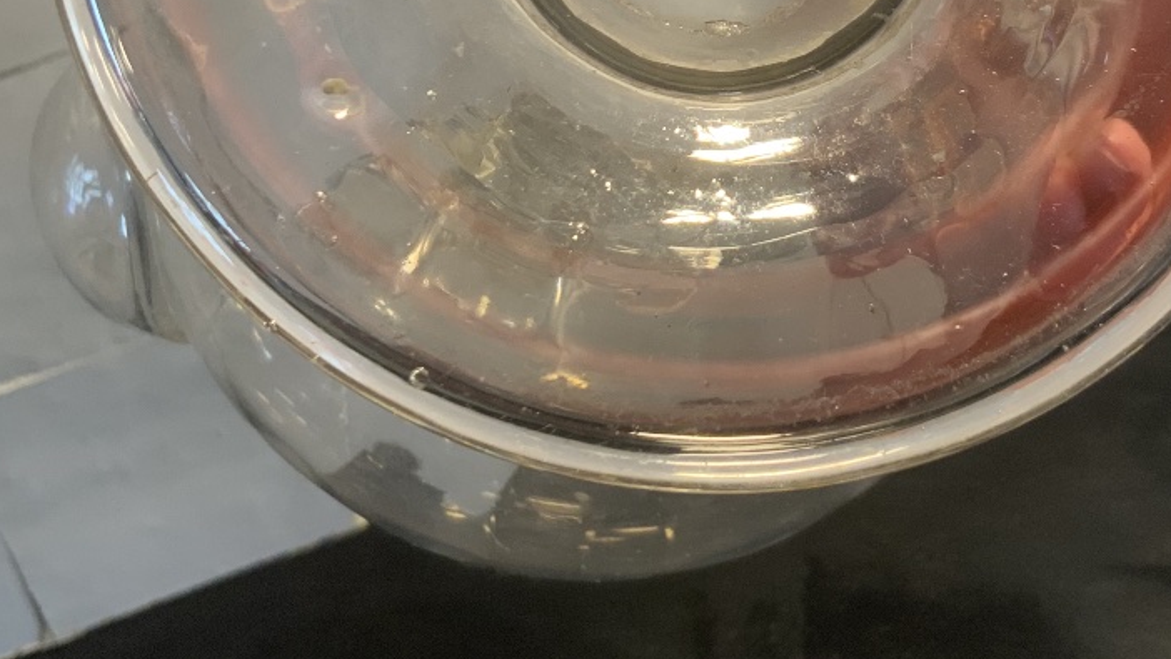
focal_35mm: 54
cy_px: 2
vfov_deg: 21.5
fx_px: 1677
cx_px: 636
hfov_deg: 38.5
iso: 64
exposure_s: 1/88
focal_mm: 3
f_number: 1.8
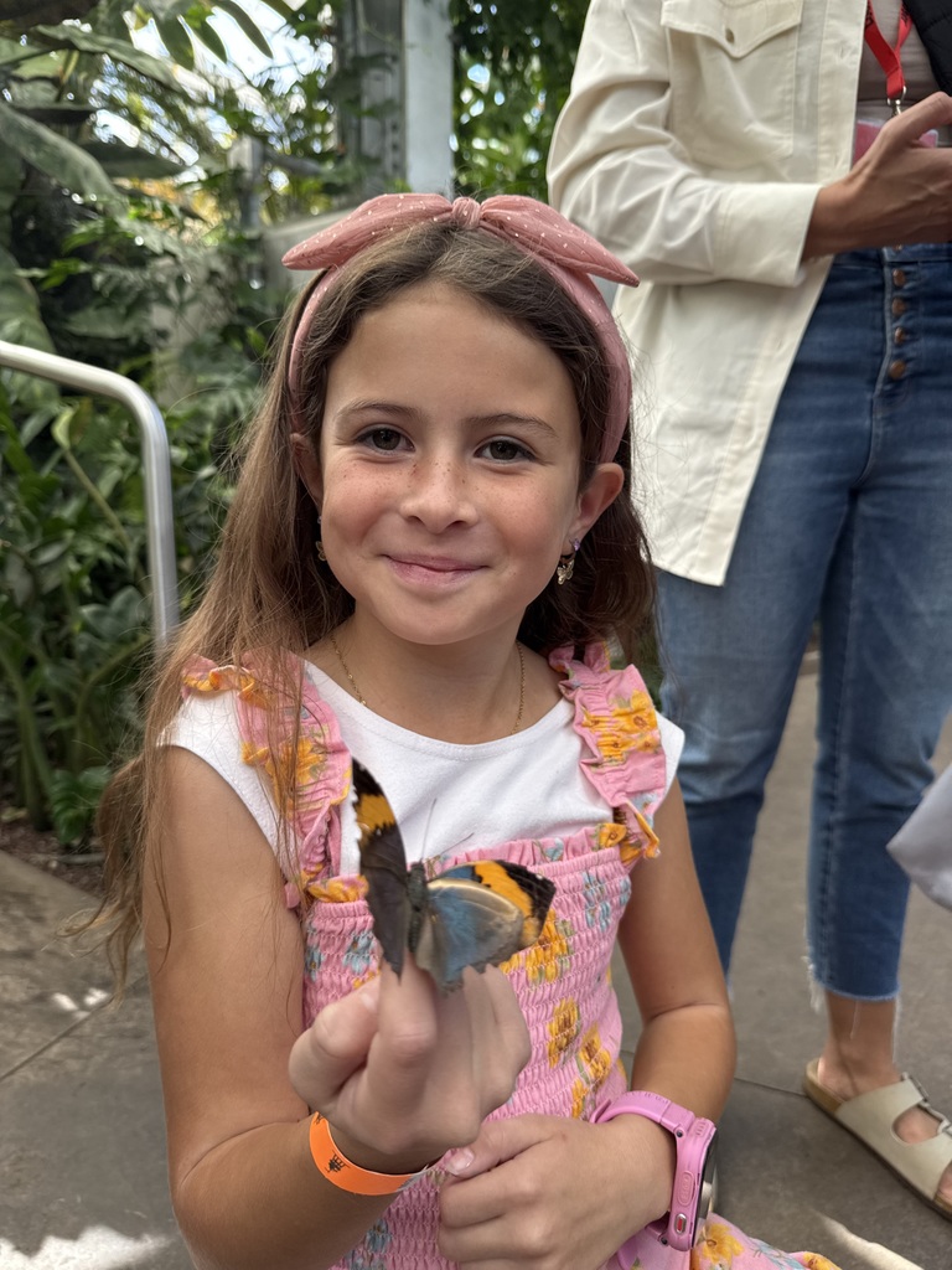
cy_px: 635
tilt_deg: -11.6
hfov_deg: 56.8
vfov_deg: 71.6
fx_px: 880
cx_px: 476
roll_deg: -1.4
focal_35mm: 24
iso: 64
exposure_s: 1/127
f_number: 1.78
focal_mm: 6.76
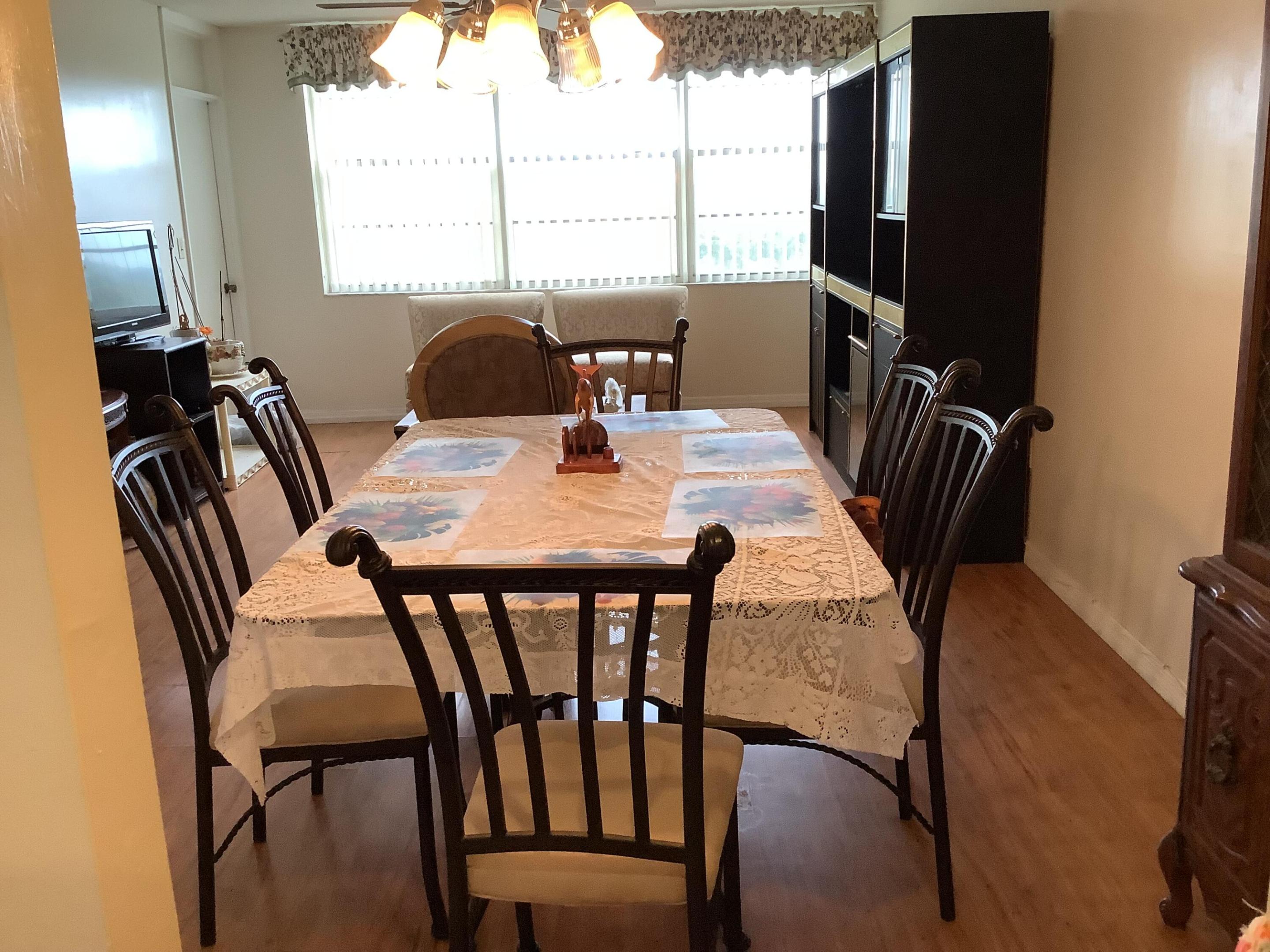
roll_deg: +2.4
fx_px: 1137
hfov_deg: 58.4
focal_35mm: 31
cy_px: 476
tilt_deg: -15.4
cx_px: 635
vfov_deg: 45.4
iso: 200
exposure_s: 1/60
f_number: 2.4
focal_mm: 3.3
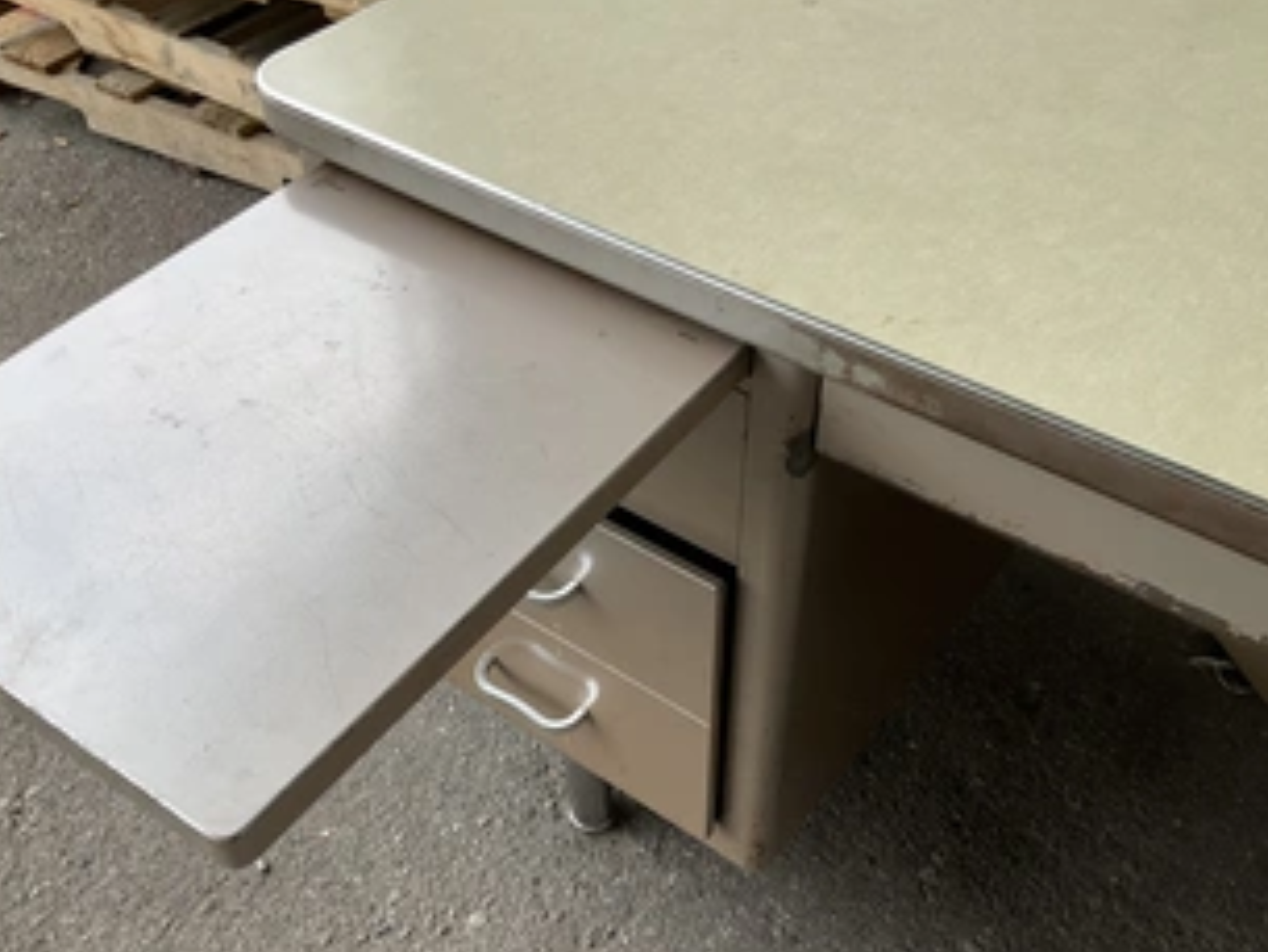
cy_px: 503
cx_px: 636
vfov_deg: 37.7
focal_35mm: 38
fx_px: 1393
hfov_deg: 49.0
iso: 25
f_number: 1.8
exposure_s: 1/257
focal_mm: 3
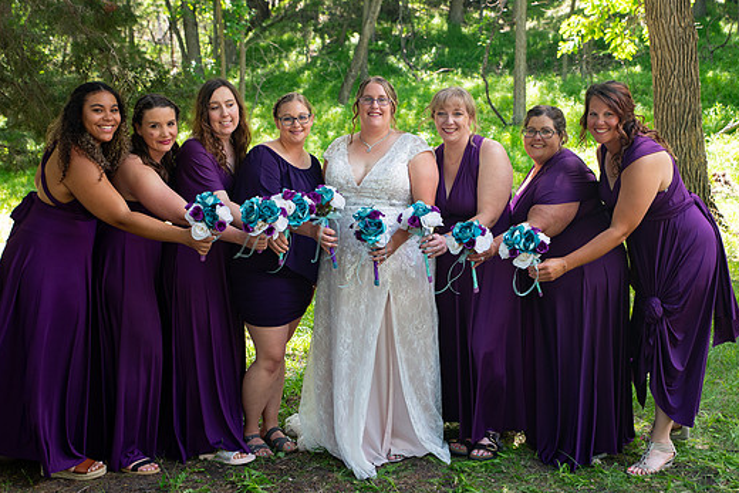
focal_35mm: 48
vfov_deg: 28.1
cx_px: 382
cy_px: 214
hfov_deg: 41.1
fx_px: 986
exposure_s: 1/125
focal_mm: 40
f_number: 5
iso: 250
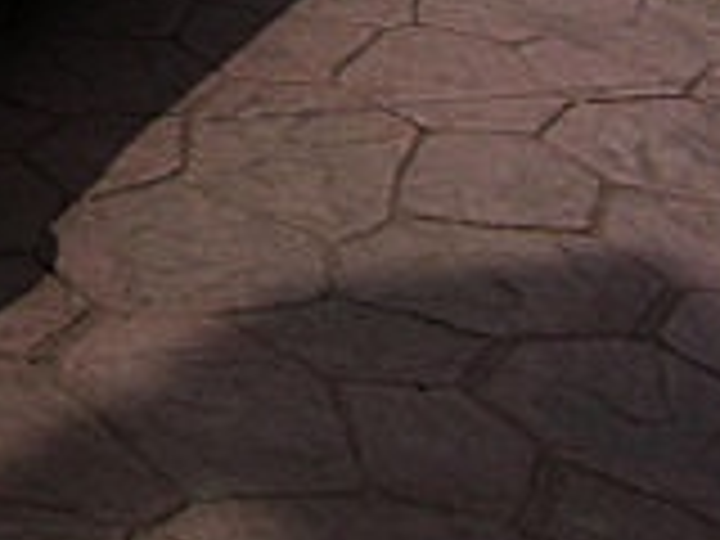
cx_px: -662
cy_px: -248
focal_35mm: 144
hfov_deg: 12.3
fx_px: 2995
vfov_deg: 10.0
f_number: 7.9
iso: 50
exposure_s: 1/160
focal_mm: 6.3
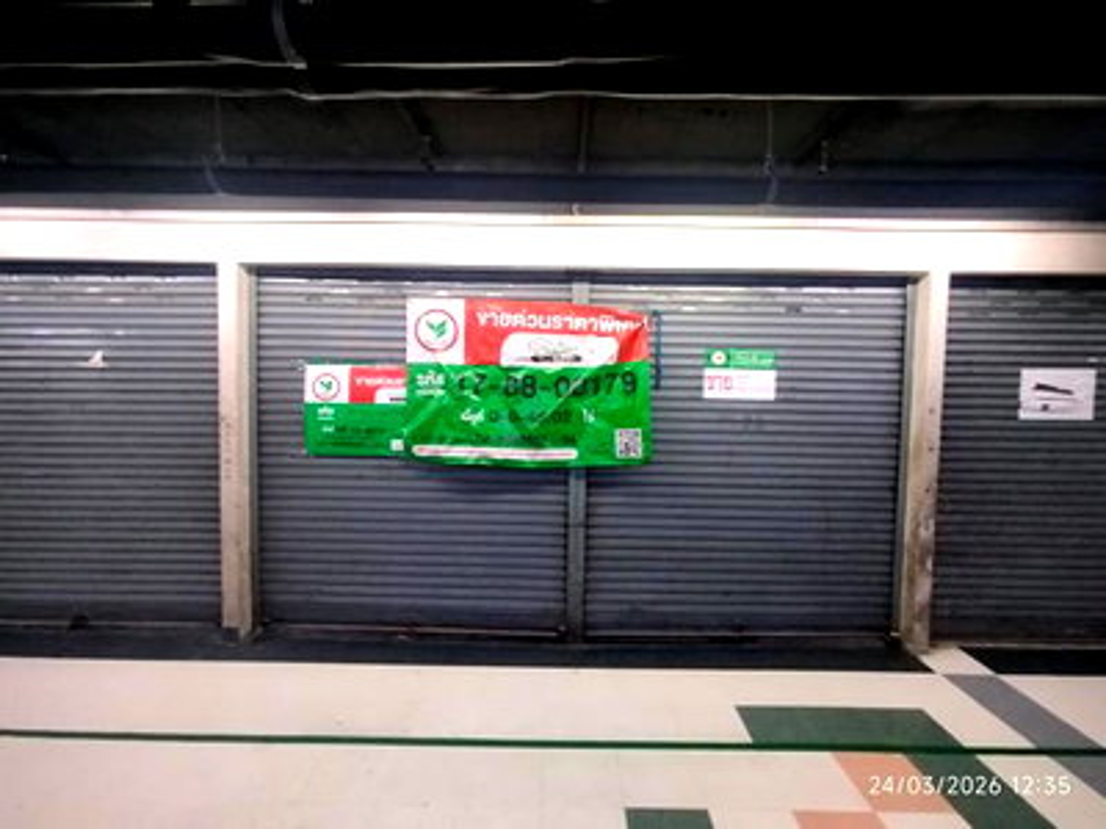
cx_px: 553
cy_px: 414
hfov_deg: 98.2
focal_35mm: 15
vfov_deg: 81.7
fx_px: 479
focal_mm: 1.65
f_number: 2.2
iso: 250
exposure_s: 1/33
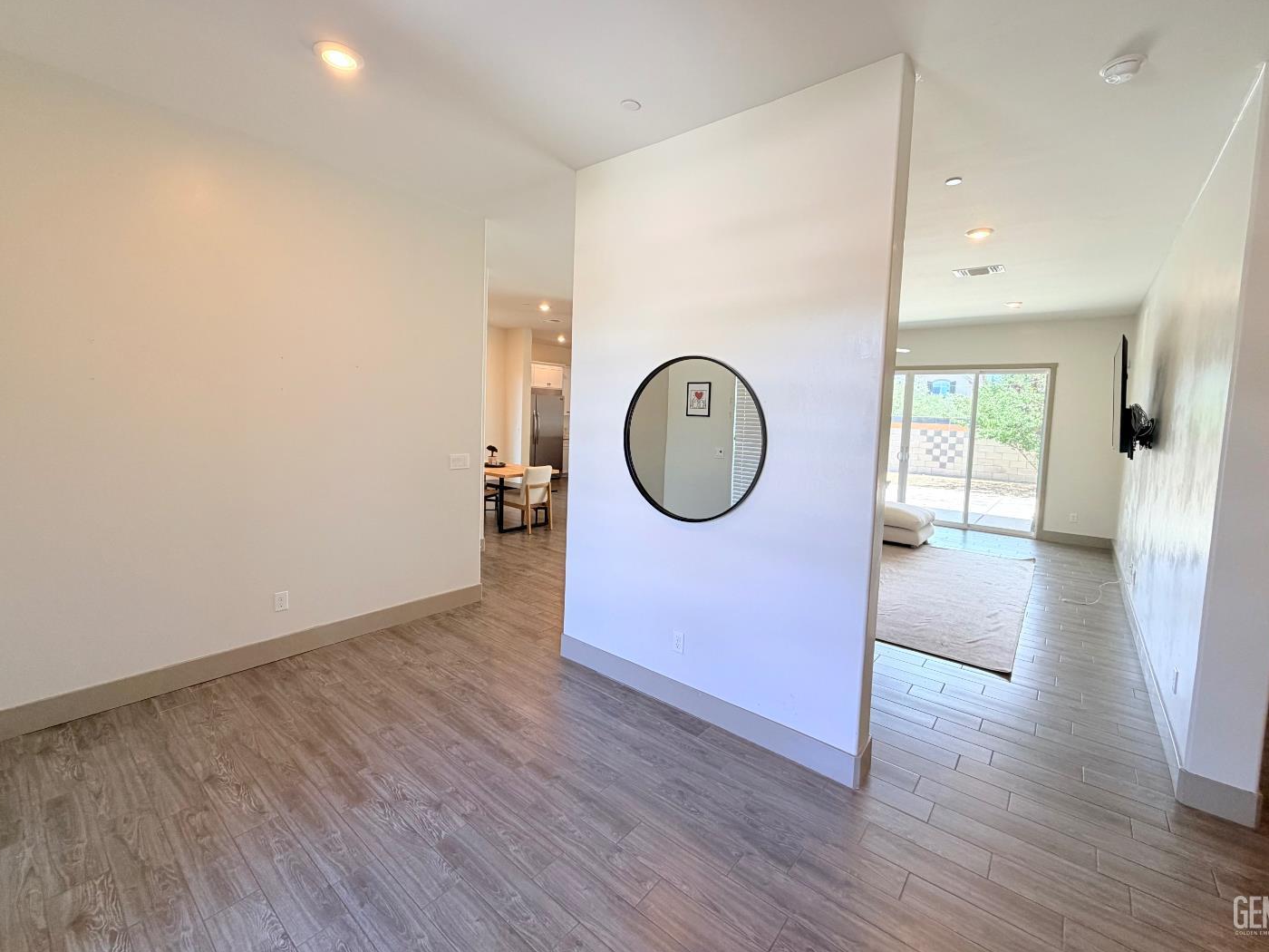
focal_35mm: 15
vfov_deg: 81.7
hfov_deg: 98.2
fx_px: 550
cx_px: 636
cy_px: 448
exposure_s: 1/120
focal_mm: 2.22
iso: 125
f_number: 2.2
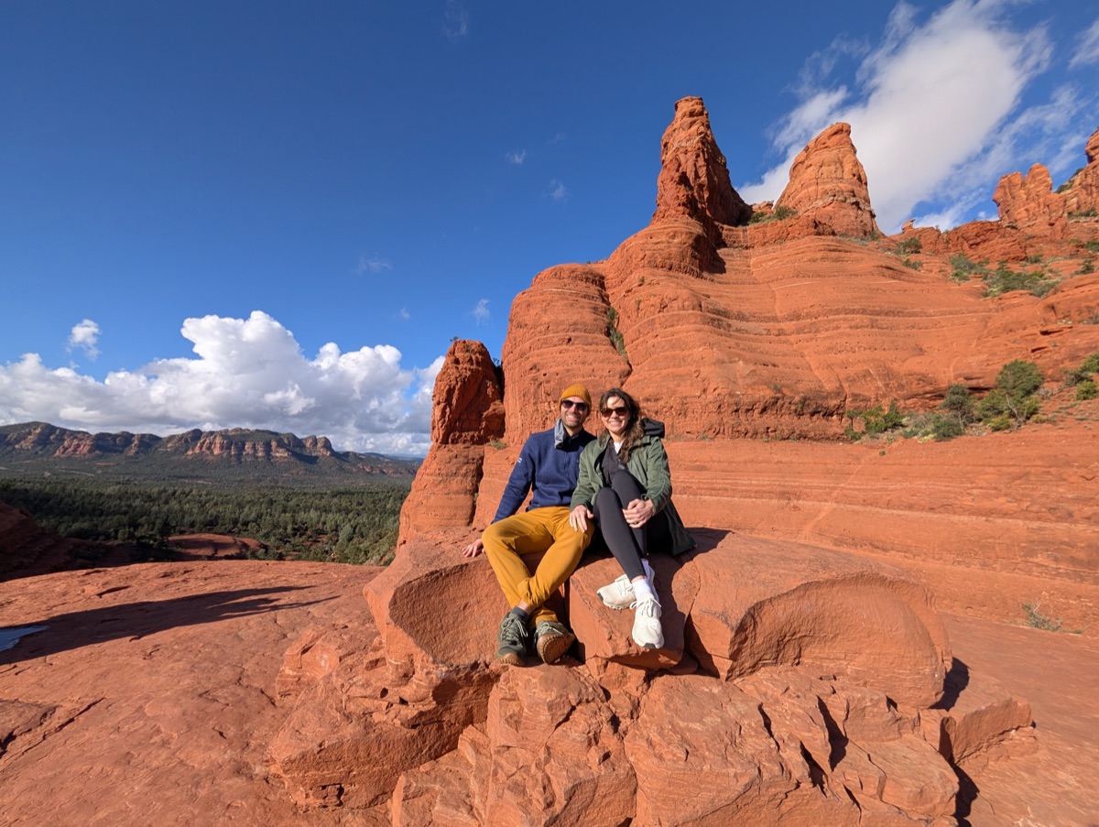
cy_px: 414
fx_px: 381
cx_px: 550
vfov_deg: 94.6
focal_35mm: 12
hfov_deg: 110.5
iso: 50
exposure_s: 1/3448
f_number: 1.7
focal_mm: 2.02
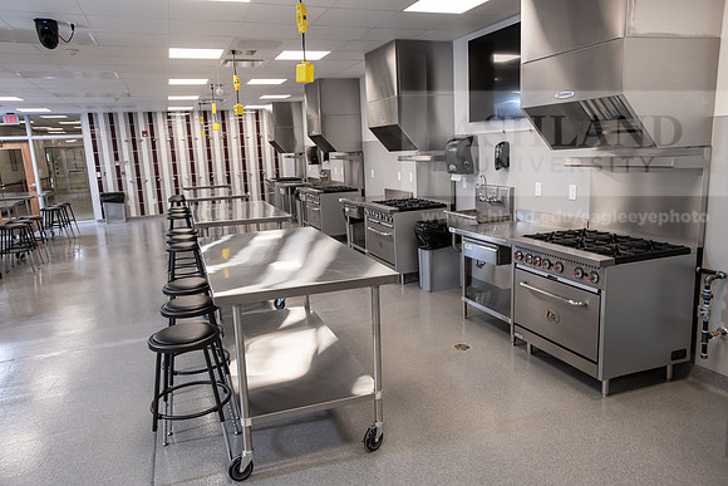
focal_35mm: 26
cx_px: 364
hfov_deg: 69.4
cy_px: 243
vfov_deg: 49.6
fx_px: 526
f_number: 5.6
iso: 1250
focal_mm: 26
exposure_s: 1/160
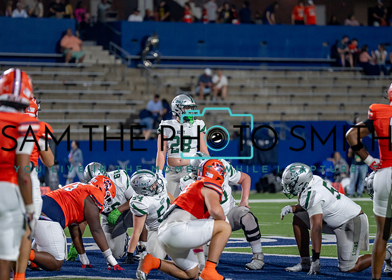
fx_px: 2815
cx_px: 188
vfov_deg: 5.7
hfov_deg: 8.0
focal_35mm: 253
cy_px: 134
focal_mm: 200
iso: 2000
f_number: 2.8
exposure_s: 1/1250
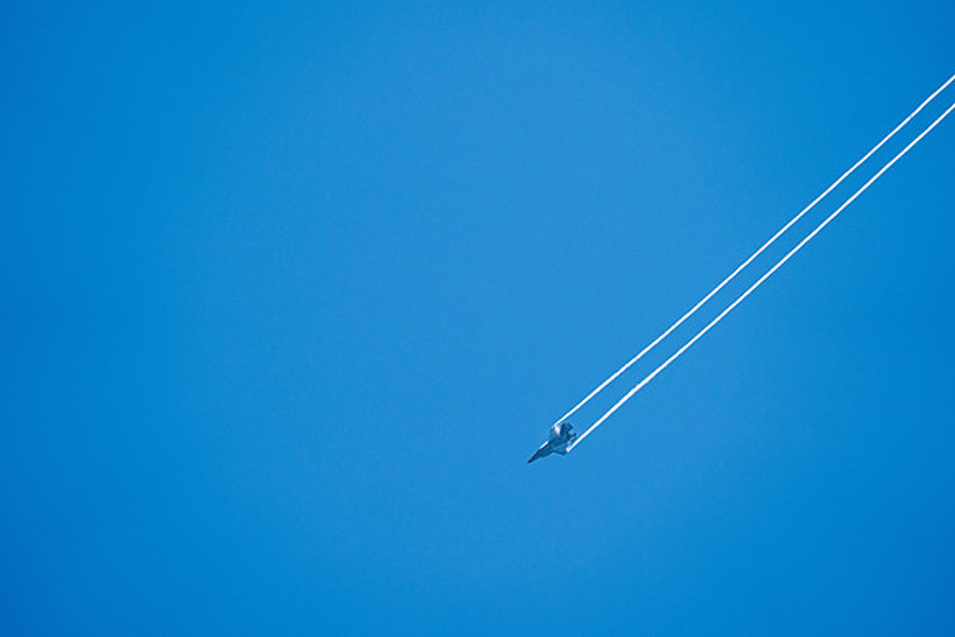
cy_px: 318
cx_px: 478
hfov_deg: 5.2
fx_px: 10613
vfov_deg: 3.4
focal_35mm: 400
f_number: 10
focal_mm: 400
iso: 640
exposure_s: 1/1250
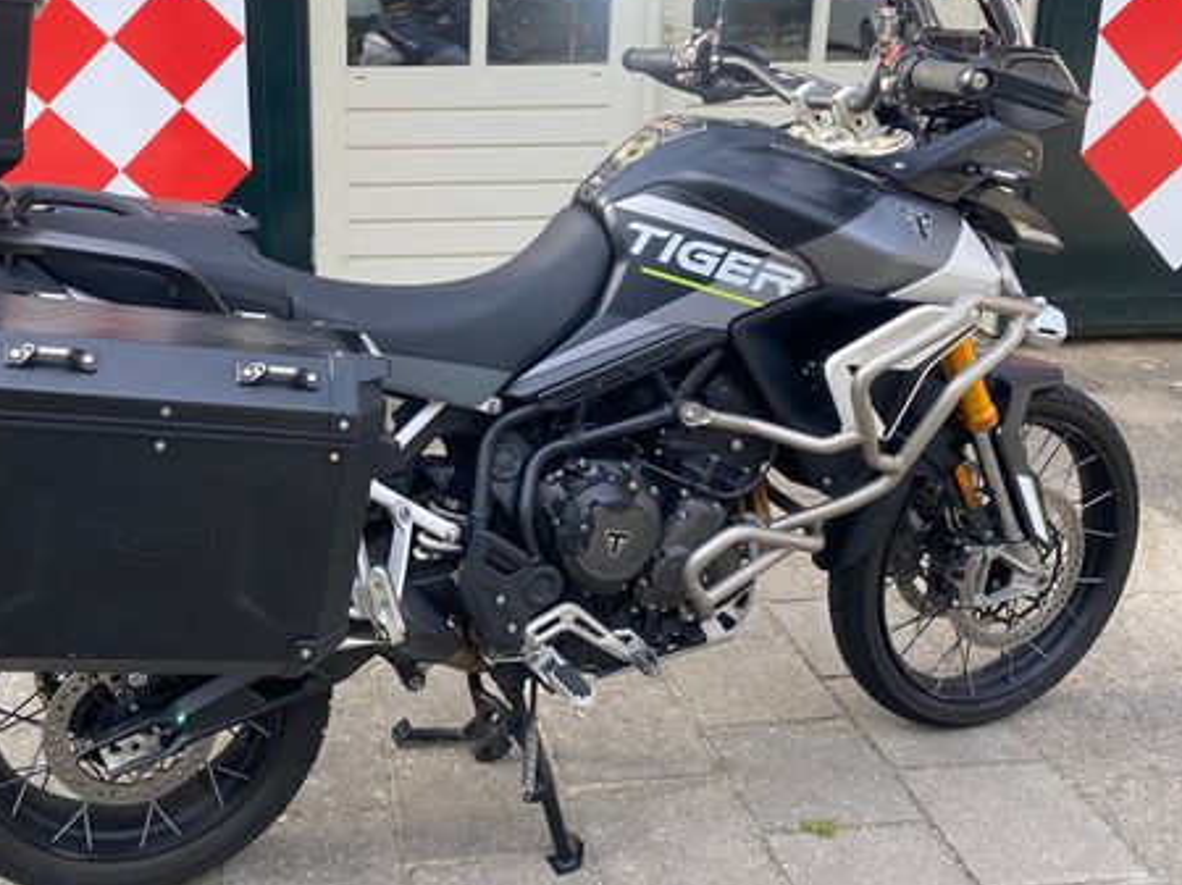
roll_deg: -0.3
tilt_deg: -15.6
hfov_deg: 49.4
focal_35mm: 37
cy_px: 339
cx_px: 412
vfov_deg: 38.4
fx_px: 1263
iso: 32
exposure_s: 1/284
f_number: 1.8
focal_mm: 4.25
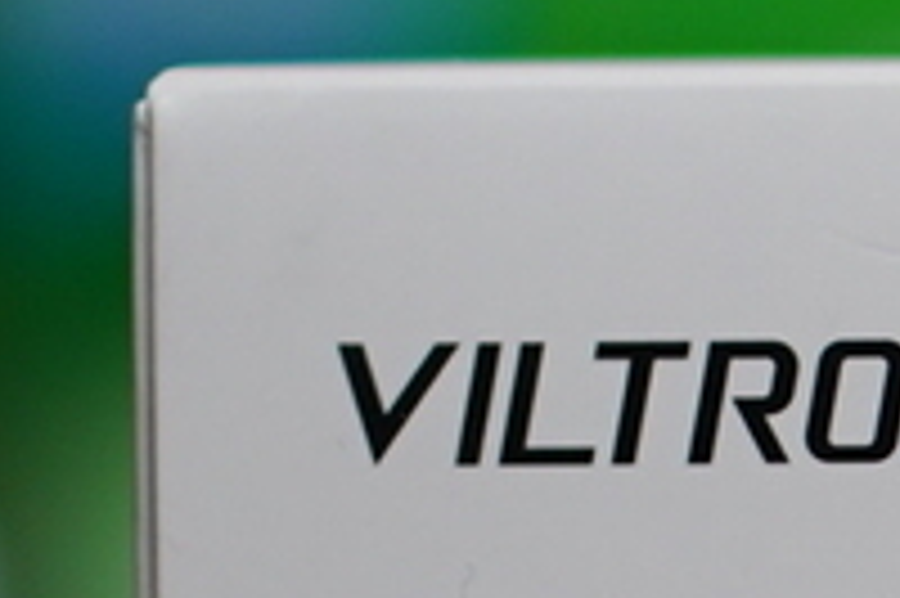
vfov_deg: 3.0
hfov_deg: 4.5
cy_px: 1088
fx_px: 11240
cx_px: 1647
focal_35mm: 450
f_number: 1.8
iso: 125
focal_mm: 50
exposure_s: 1/60
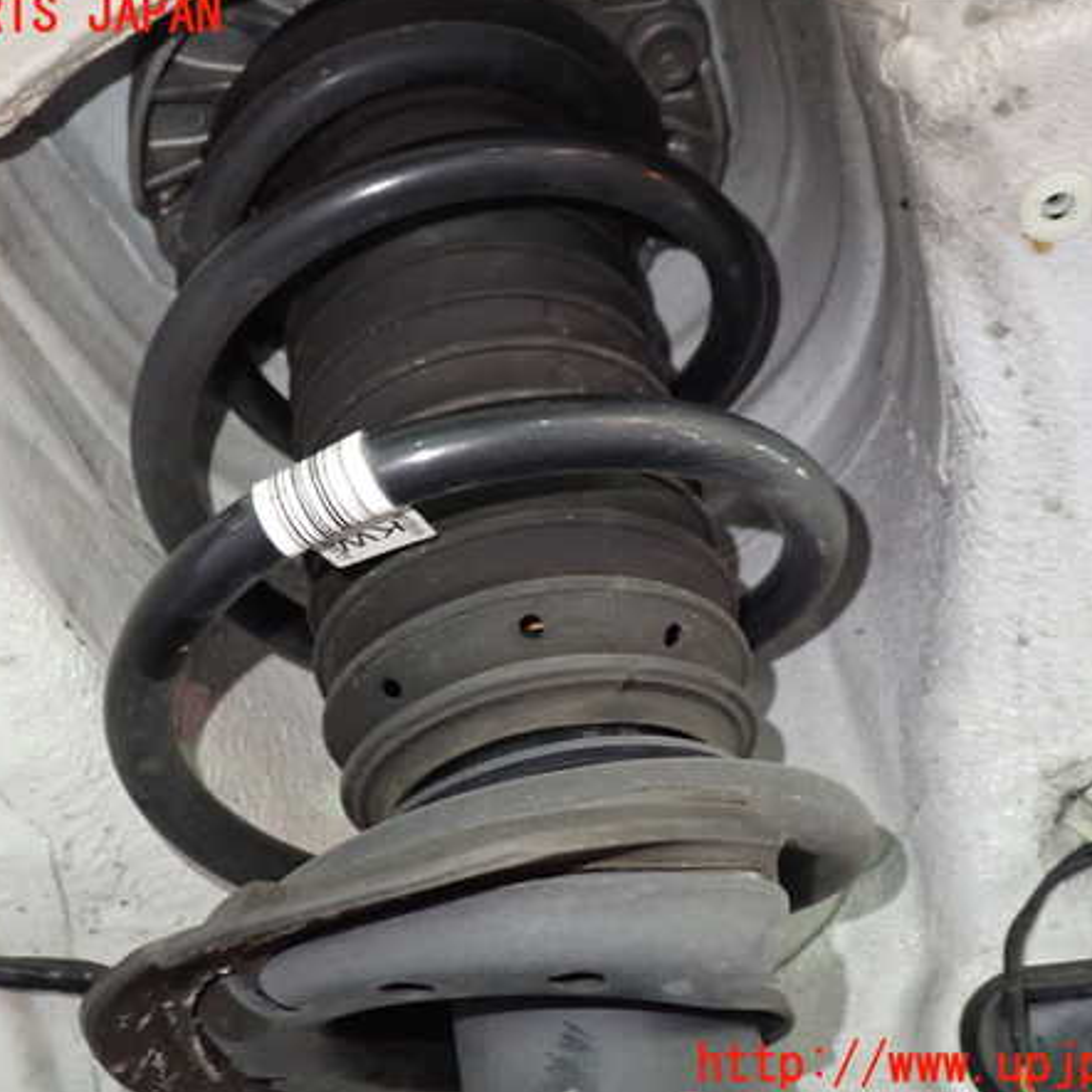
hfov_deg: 46.0
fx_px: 1285
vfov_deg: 46.0
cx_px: 514
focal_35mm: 36
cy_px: 541
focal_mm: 5.4
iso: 800
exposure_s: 1/30
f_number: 2.3
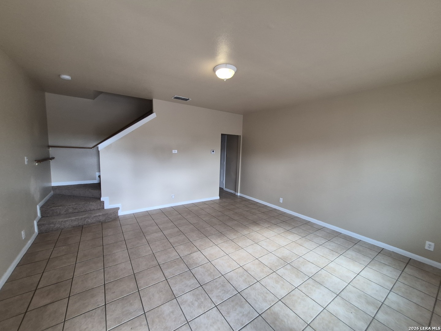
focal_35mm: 13
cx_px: 220
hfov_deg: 106.2
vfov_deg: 89.9
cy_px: 166
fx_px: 166
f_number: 2.2
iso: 200
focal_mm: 1.74
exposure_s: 1/100
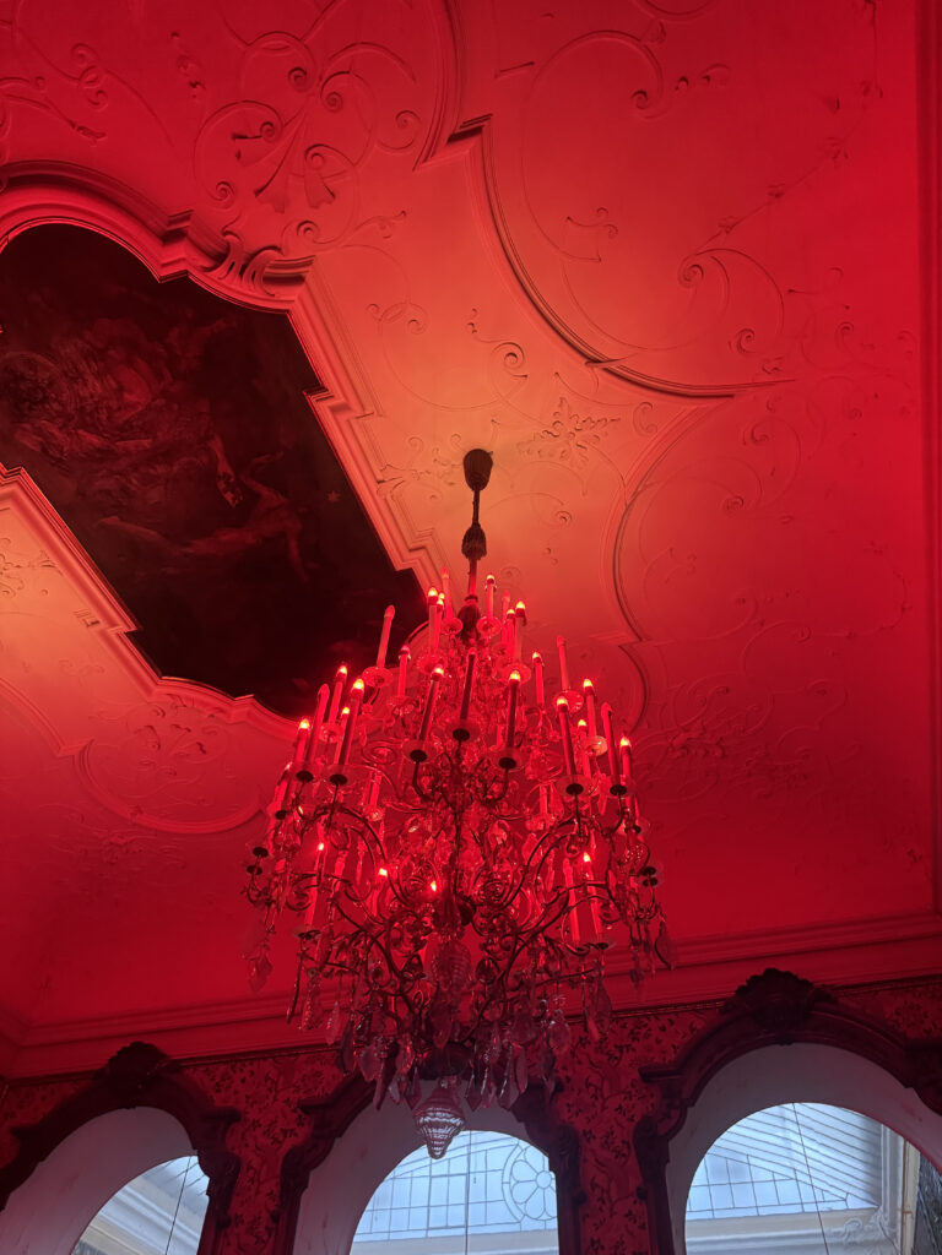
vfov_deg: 71.6
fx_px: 871
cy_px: 628
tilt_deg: +49.5
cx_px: 471
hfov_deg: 56.8
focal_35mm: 24
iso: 800
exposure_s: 1/50
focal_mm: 6.76
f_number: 1.78
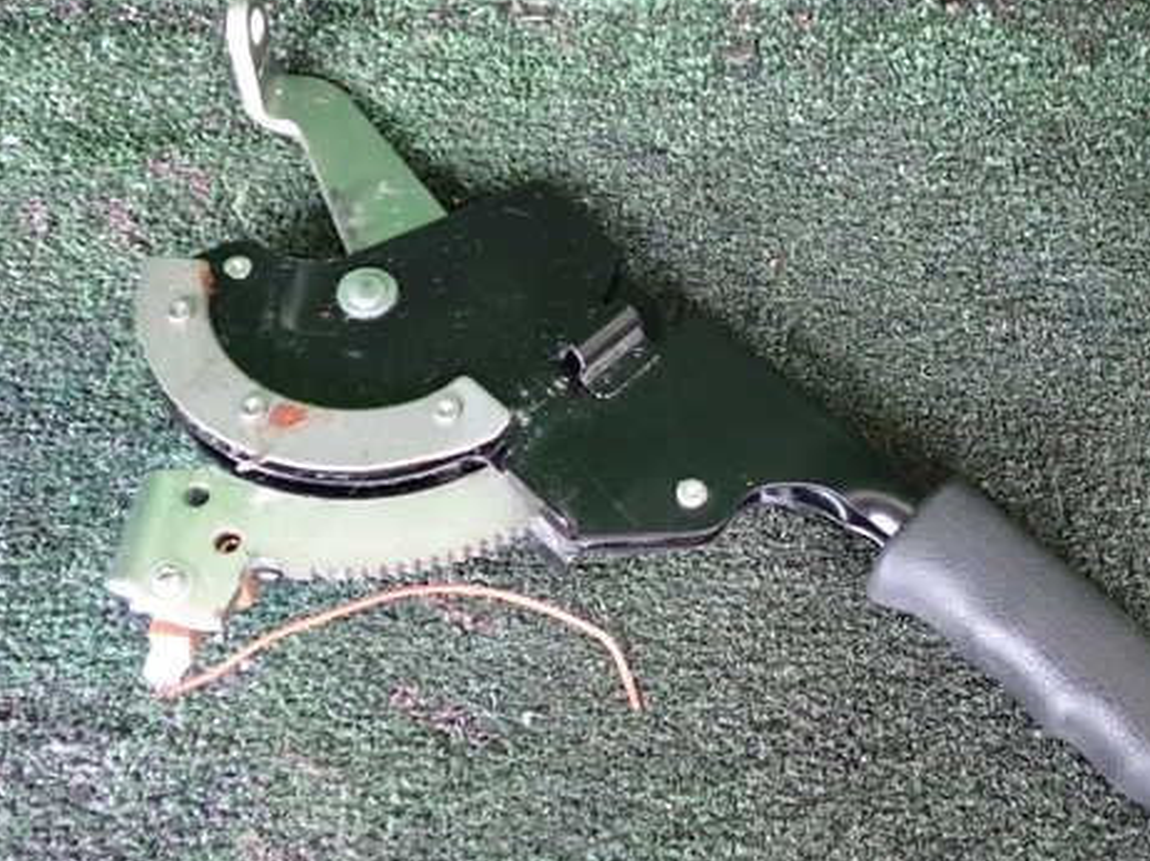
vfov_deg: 36.8
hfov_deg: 47.6
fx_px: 1295
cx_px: 697
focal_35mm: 39
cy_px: 401
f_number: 2.3
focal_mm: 5.4
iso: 800
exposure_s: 1/30
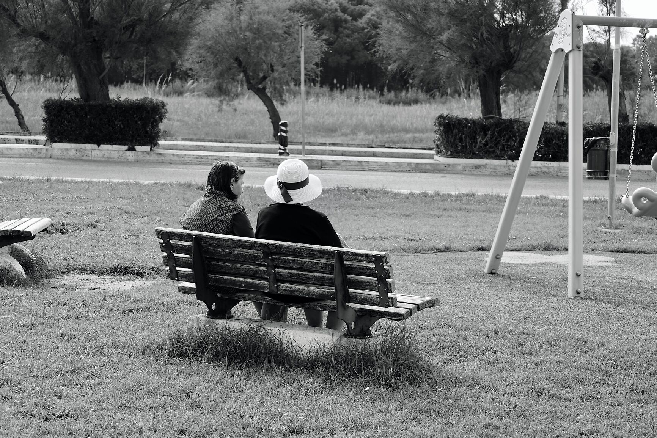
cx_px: 273
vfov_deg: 14.1
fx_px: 1770
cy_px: 245
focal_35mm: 97
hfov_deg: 21.0
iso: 50
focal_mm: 70
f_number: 8
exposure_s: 1/60
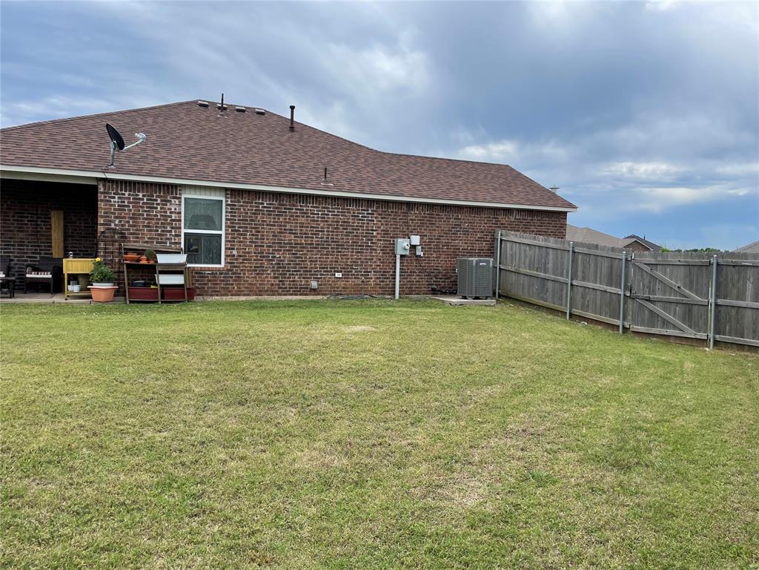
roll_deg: -1.5
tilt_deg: -2.1
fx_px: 570
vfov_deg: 53.1
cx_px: 380
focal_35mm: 26
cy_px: 285
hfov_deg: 67.3
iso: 32
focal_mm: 4.2
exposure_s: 1/2174
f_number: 1.6
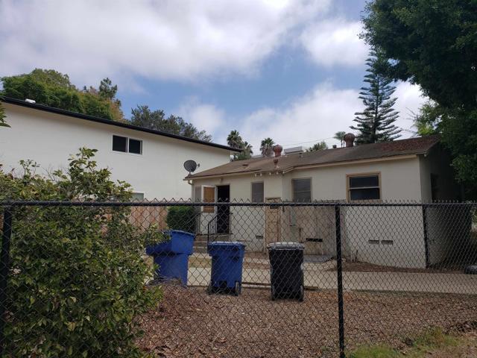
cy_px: 179
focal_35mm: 26
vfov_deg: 53.1
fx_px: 358
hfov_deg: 67.3
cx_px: 238
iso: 50
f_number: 2.4
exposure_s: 1/1946
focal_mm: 4.3
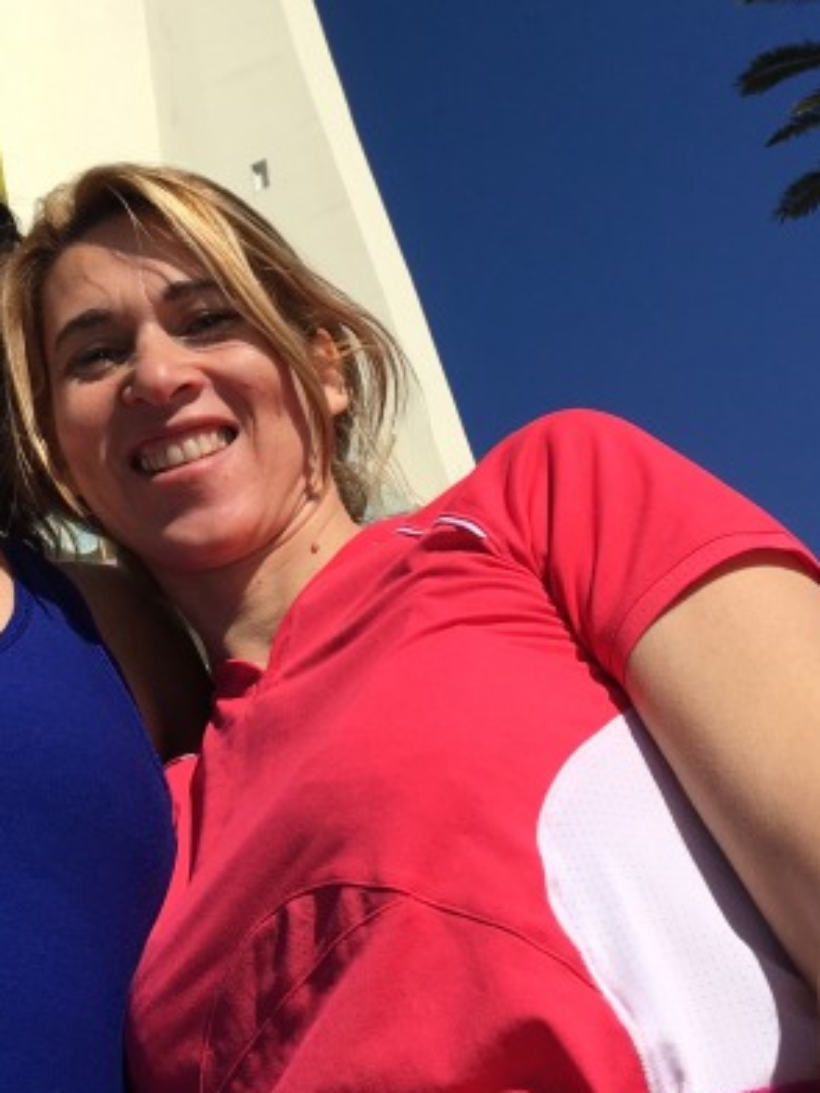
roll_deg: +6.4
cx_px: 133
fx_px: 1989
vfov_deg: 29.6
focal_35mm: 63
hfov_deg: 22.9
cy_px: 132
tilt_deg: +43.5
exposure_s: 1/4049
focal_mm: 4.15
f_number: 2.2
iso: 25
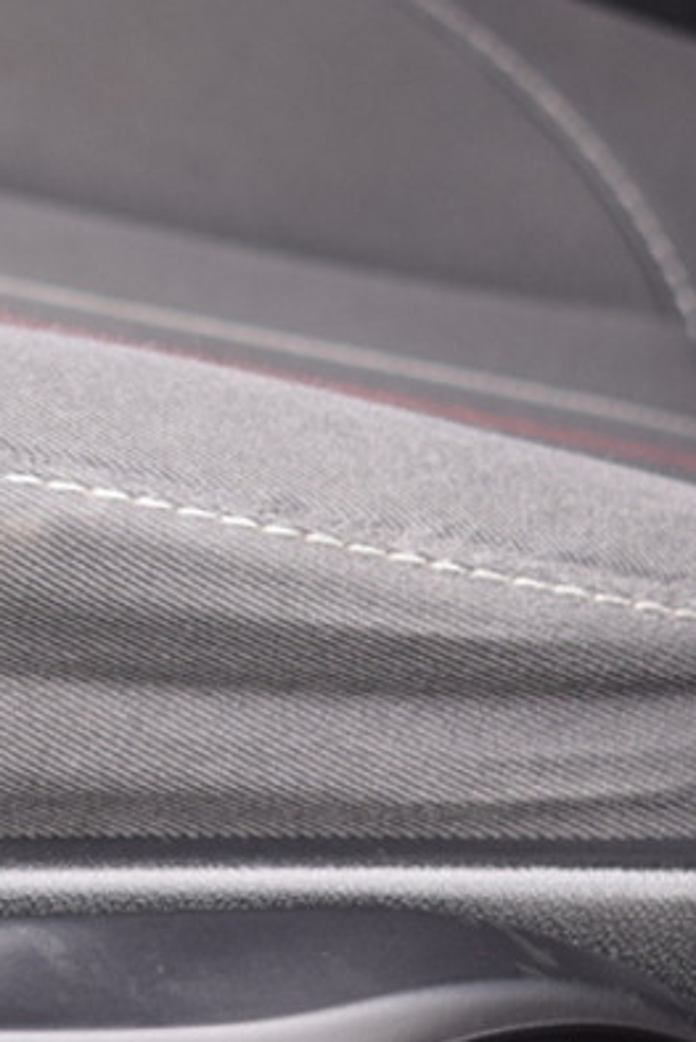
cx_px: -532
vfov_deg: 8.4
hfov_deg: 5.5
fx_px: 7098
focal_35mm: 245
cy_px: 345
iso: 400
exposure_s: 1/80
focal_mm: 46
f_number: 5.3
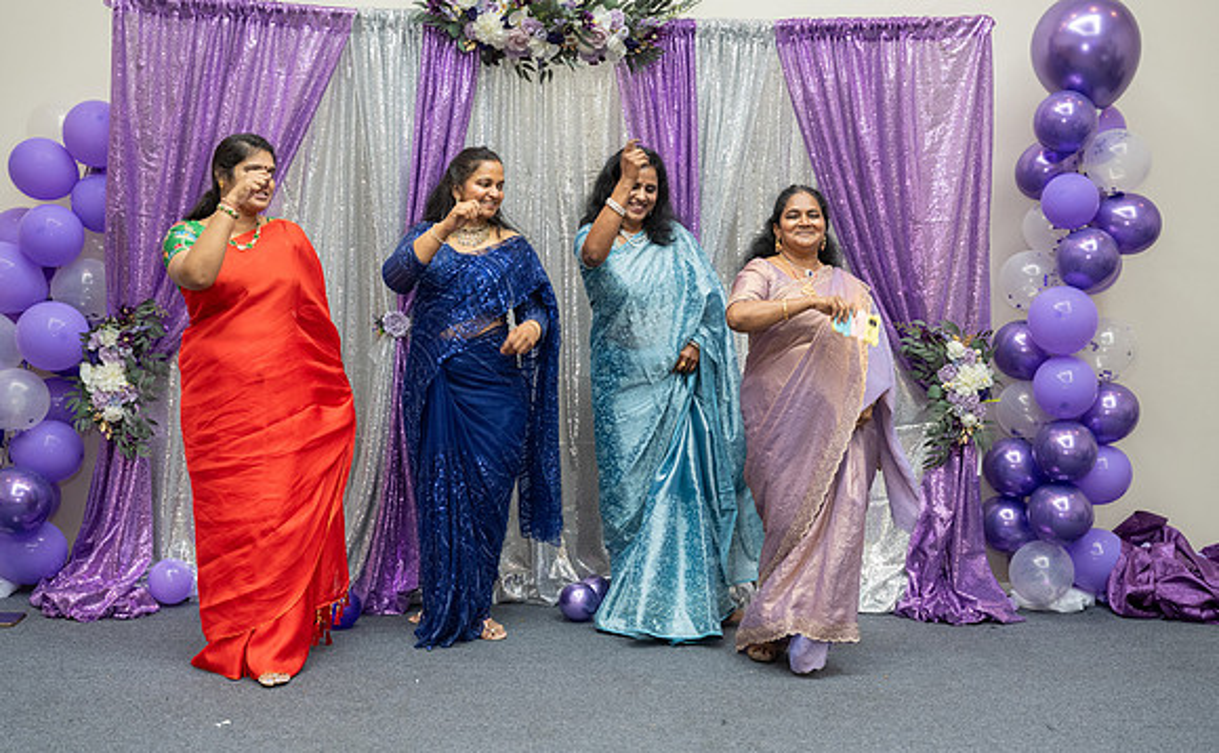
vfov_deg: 31.1
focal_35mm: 41
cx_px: 618
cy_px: 406
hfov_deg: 48.6
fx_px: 1350
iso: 1000
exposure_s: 1/160
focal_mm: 39
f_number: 4.5
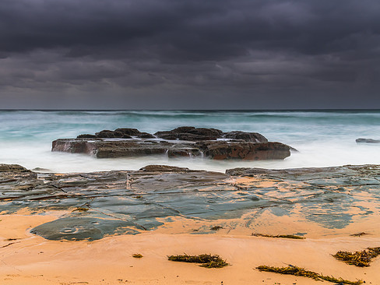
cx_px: 176
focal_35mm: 40
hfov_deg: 46.8
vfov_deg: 36.0
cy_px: 137
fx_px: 439
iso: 250
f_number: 6.3
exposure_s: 6
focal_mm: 34
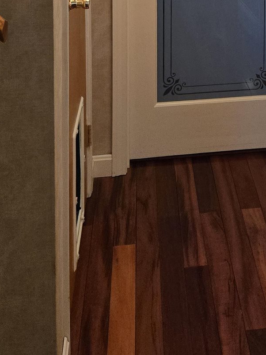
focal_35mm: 66
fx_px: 676
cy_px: -117
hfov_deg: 21.4
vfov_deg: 25.1
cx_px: 273
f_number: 1.8
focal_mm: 5.4
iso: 320
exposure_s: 1/120
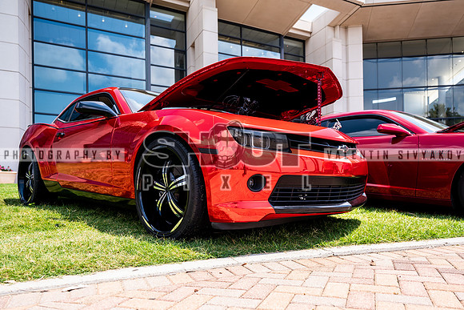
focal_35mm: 27
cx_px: 275
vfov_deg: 48.4
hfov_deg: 67.6
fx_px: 343
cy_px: 180
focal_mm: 22
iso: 50
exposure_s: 1/640
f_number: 2.8
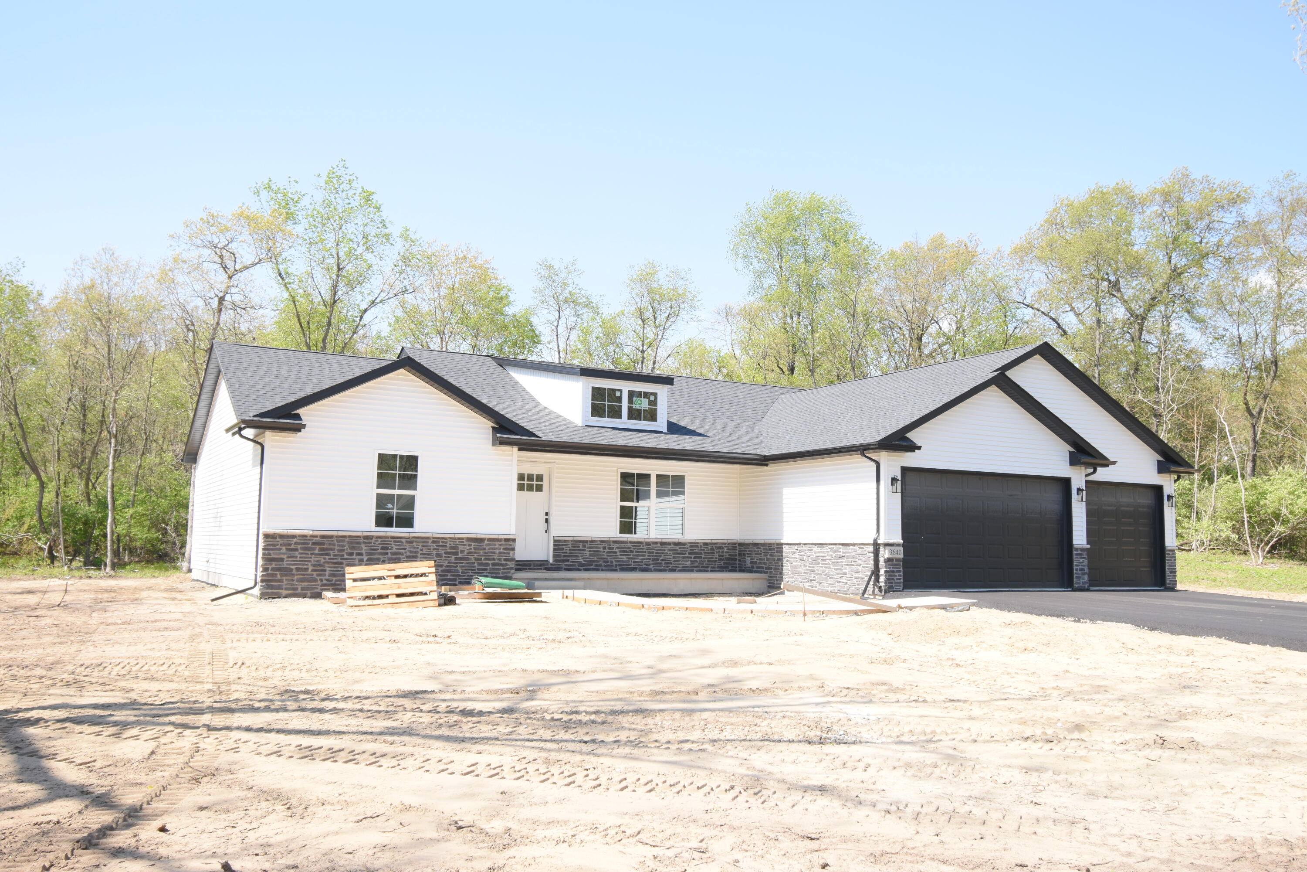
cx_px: 654
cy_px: 436
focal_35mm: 30
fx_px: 1089
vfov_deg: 43.6
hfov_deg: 61.9
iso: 200
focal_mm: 20
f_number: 6.3
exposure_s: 1/250
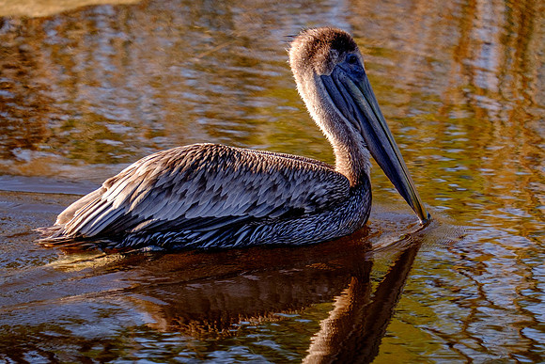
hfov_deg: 5.4
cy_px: 191
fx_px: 5735
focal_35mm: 379
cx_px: 260
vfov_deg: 3.6
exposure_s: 1/1000
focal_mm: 200
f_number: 4.8
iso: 320
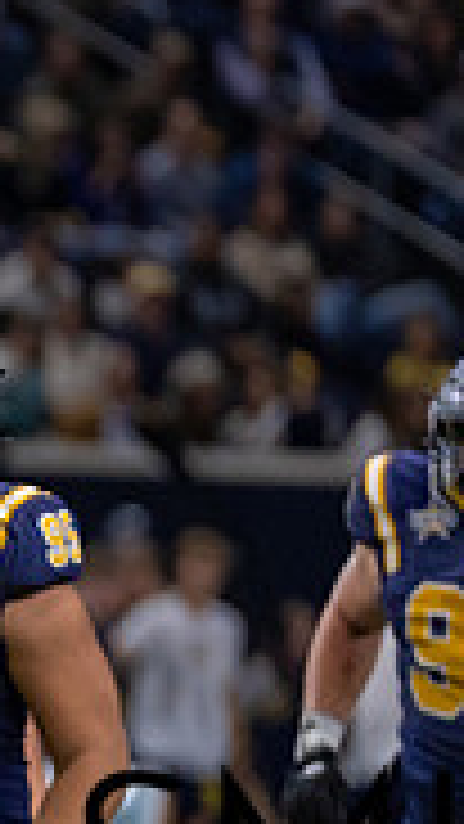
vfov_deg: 2.2
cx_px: -965
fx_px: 21469
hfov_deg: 1.2
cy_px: 832
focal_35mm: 982
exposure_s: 1/1000
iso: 2000
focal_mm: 200
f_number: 2.8
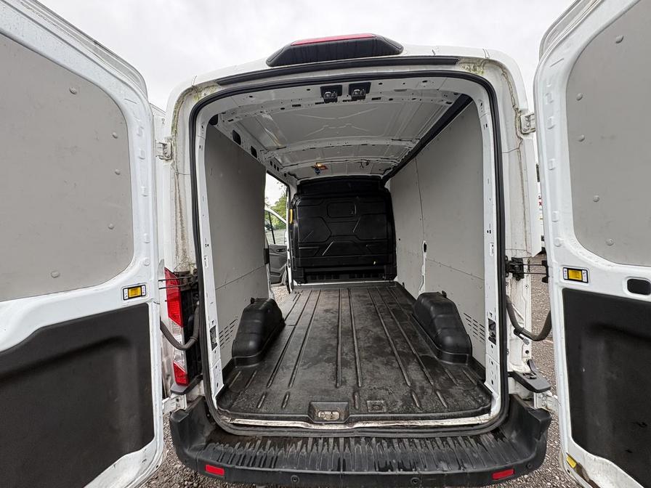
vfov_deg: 85.7
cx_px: 326
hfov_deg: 102.1
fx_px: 263
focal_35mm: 14
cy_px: 244
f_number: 2.2
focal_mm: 2.22
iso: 100
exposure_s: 1/136
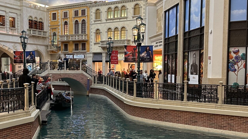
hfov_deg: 39.1
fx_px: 348
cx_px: 112
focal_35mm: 53
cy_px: 88
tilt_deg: -3.6
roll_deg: +0.1
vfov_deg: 22.6
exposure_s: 1/61
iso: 200
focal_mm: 6.86
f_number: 1.78
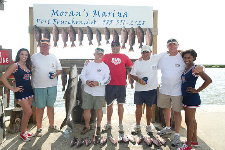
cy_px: 75
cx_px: 112
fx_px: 162
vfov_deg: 49.5
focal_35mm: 26
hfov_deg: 69.4
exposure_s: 1/200
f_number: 7.1
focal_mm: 26
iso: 125
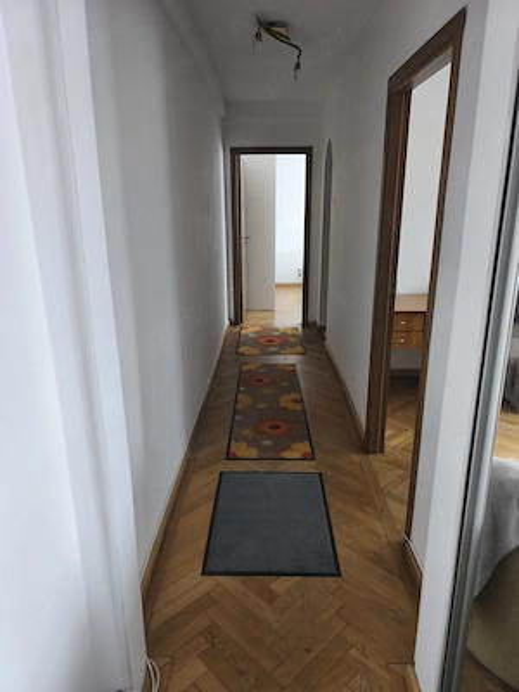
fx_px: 460
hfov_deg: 58.9
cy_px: 346
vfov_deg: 73.9
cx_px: 260
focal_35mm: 23
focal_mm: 6.14
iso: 1000
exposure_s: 1/33.3
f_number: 1.65
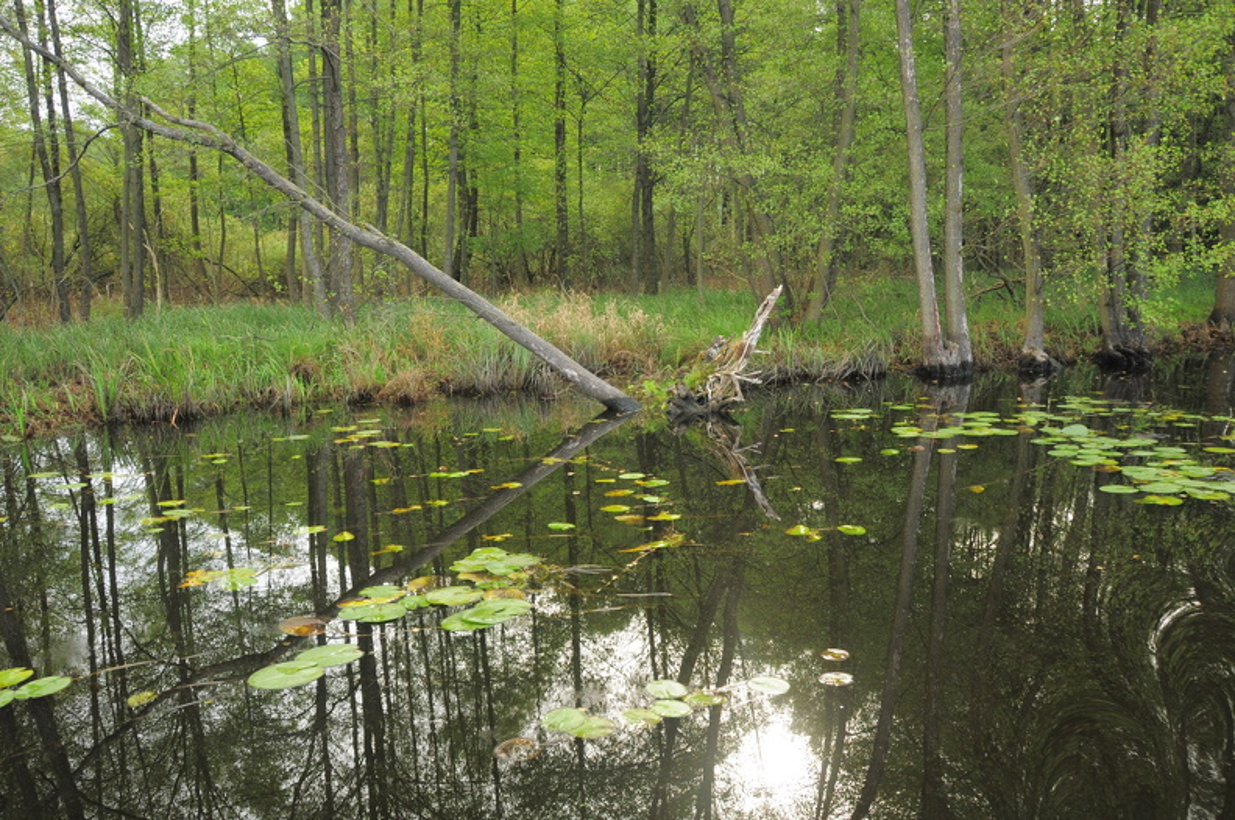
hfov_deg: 67.4
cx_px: 618
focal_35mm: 27
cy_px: 410
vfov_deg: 47.8
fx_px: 925
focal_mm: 18
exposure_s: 1/125
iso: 400
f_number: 5.6
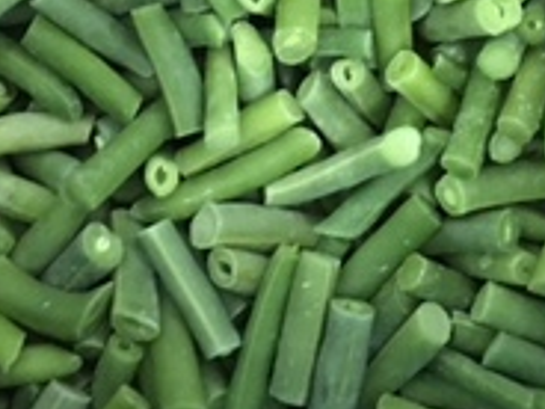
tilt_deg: -78.1
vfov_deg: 14.0
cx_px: 394
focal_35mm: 101
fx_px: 1590
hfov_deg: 19.3
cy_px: -151
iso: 100
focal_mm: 4.15
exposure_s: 1/4
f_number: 2.2
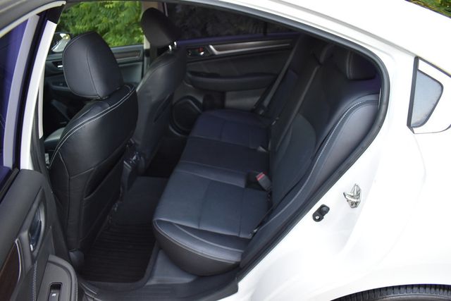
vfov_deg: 48.0
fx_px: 338
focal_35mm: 27
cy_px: 150
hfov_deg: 67.4
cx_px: 226
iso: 800
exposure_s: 1/125
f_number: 3.5
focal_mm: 18
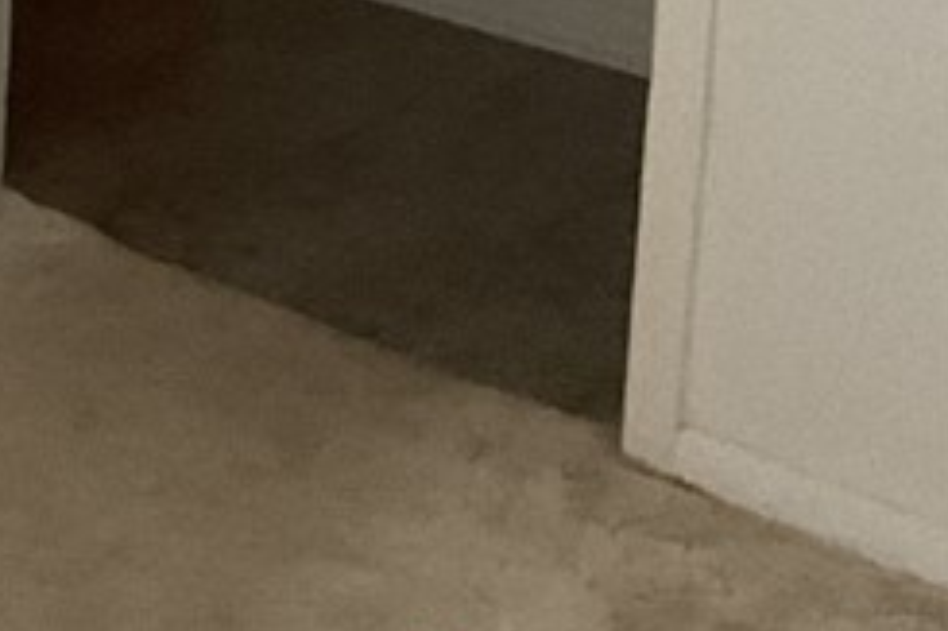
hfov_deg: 13.6
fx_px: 3316
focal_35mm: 126
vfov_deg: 10.1
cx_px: -1018
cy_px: -631
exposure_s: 1/25
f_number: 1.8
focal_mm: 3
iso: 320
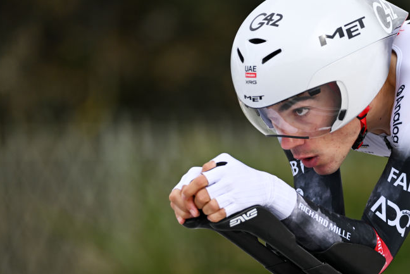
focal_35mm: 379
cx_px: 301
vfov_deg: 3.6
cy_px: 181
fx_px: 4319
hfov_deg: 5.4
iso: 320
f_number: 2.8
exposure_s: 1/3200
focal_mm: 240
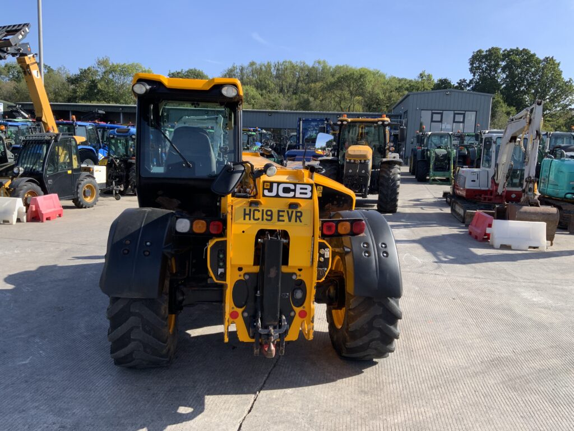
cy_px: 216
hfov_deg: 61.7
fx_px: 481
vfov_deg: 48.2
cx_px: 287
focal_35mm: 29
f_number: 1.8
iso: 16
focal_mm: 3
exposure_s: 1/869
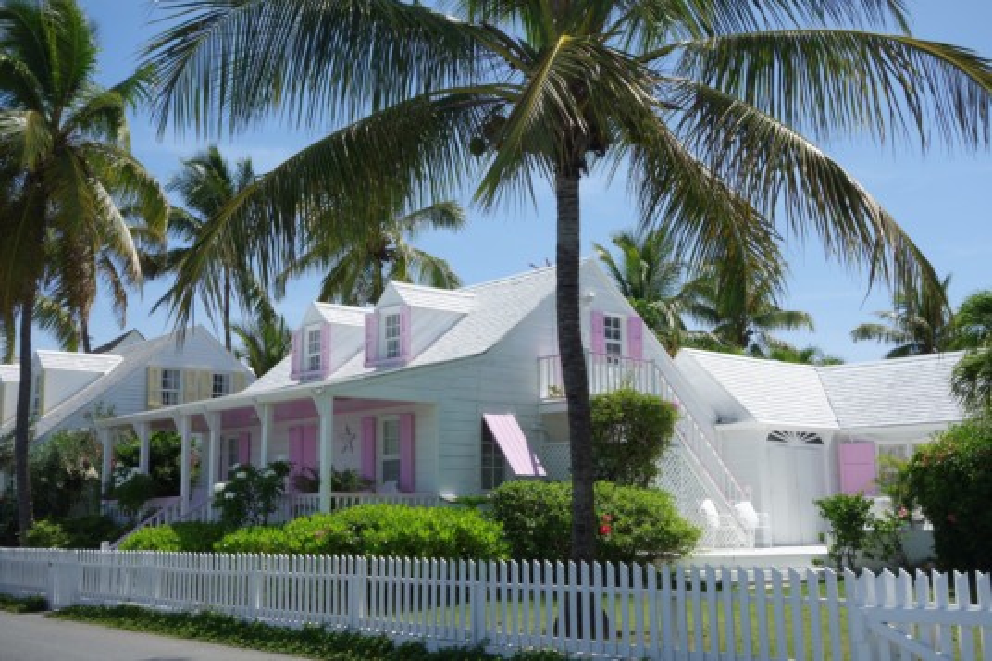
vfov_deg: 31.9
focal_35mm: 42
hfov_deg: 46.4
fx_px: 1157
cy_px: 330
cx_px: 496
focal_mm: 15.64
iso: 125
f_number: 5.6
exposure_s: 1/640
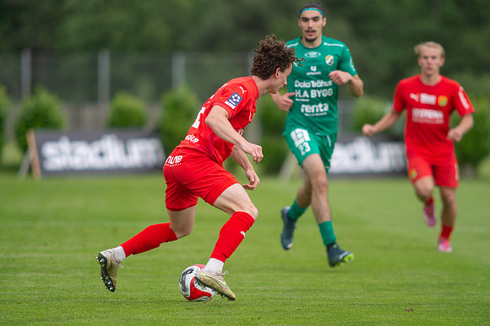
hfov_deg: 4.5
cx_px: 245
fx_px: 6168
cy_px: 163
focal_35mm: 453
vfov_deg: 3.0
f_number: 4
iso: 1000
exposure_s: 1/1250
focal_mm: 420
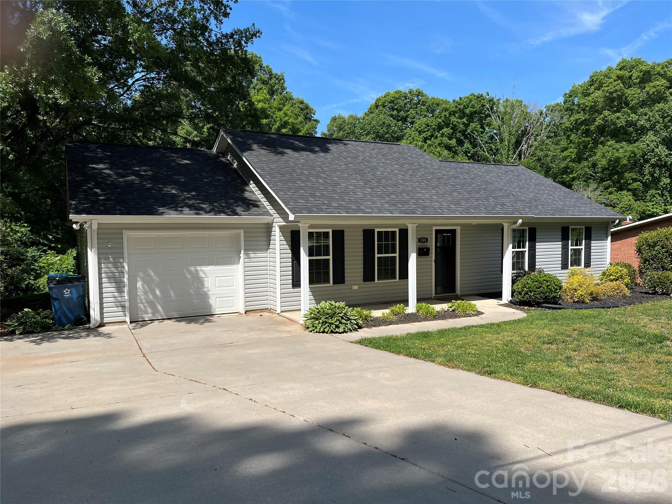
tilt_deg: -3.8
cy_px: 252
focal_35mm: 26
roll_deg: +1.0
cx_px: 336
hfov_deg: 67.3
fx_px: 505
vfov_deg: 53.1
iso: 50
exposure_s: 1/3215
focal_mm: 5.1
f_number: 1.6
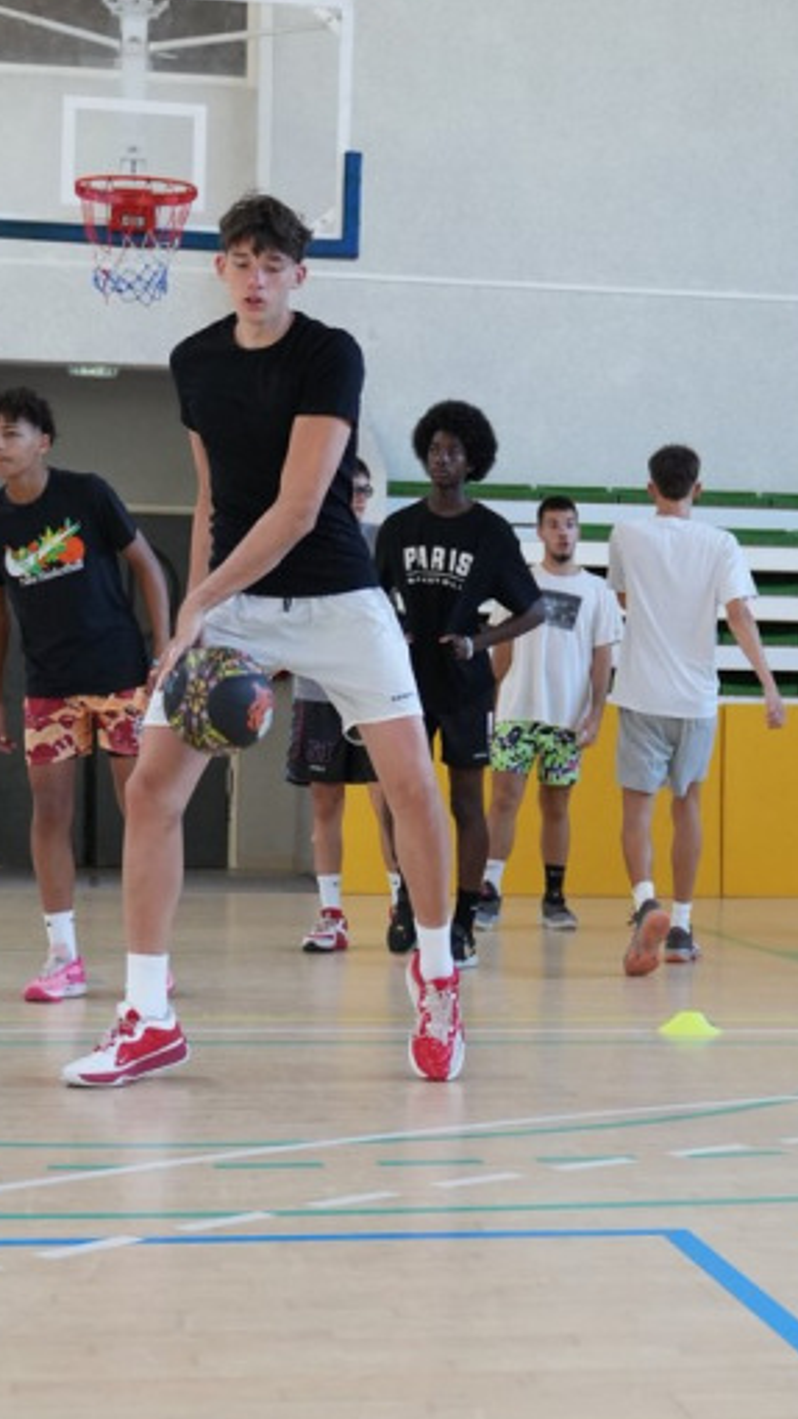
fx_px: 2595
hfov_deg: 17.4
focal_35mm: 69
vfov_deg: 30.5
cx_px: 544
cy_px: 782
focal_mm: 28
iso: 2000
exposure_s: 1/400
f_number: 2.8
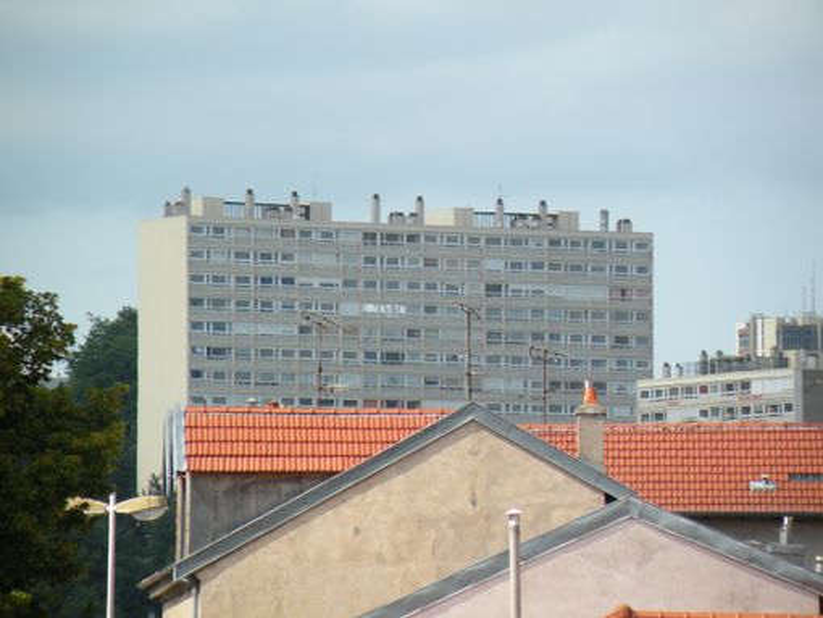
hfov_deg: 4.1
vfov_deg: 3.1
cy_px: 309
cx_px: 412
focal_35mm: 486
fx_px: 11560
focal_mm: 84.2
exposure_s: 1/315
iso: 64
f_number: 5.6
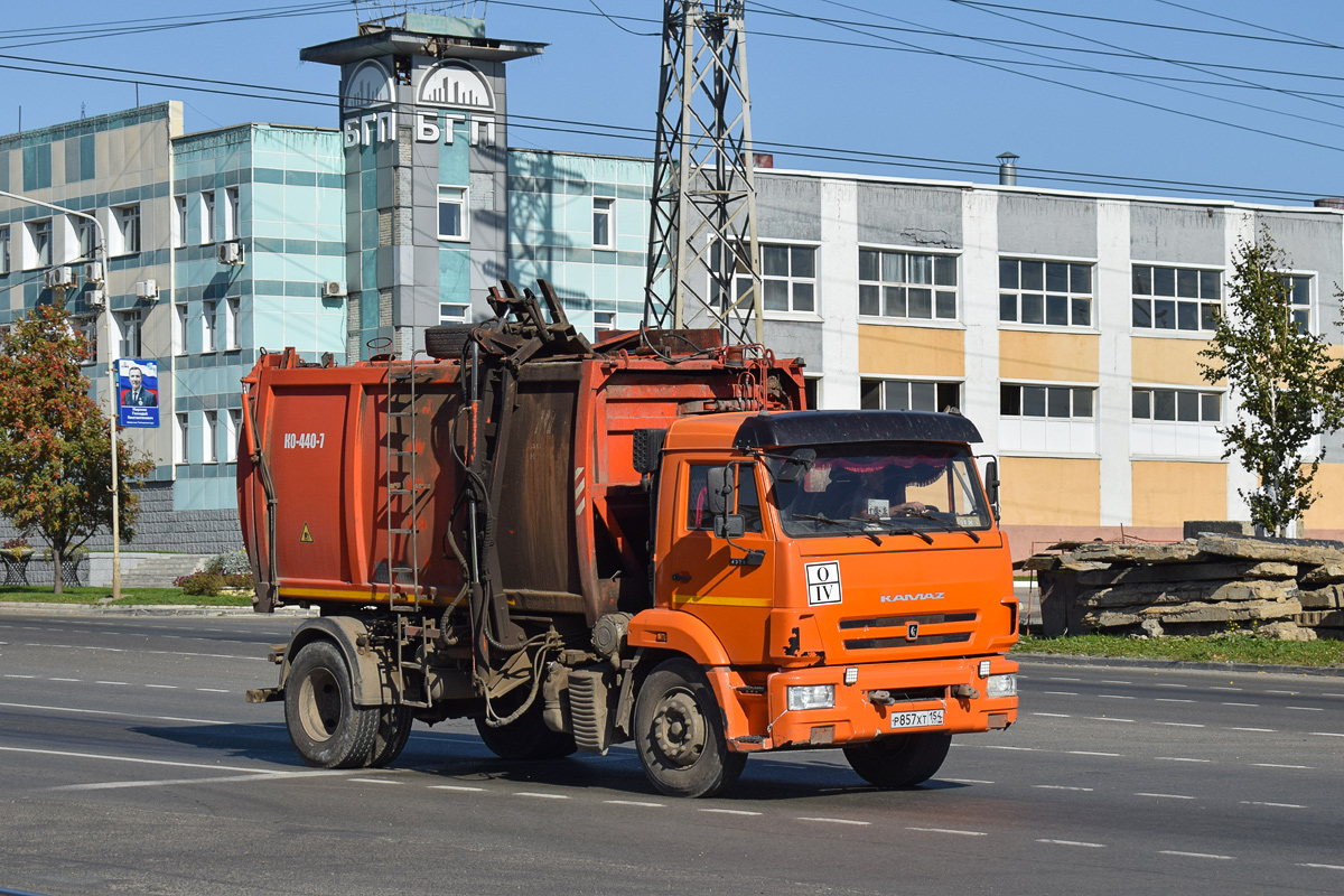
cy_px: 448
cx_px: 672
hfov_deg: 24.6
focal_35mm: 82
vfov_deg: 16.6
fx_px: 3080
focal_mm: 55
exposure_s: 1/1250
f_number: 7.1
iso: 200
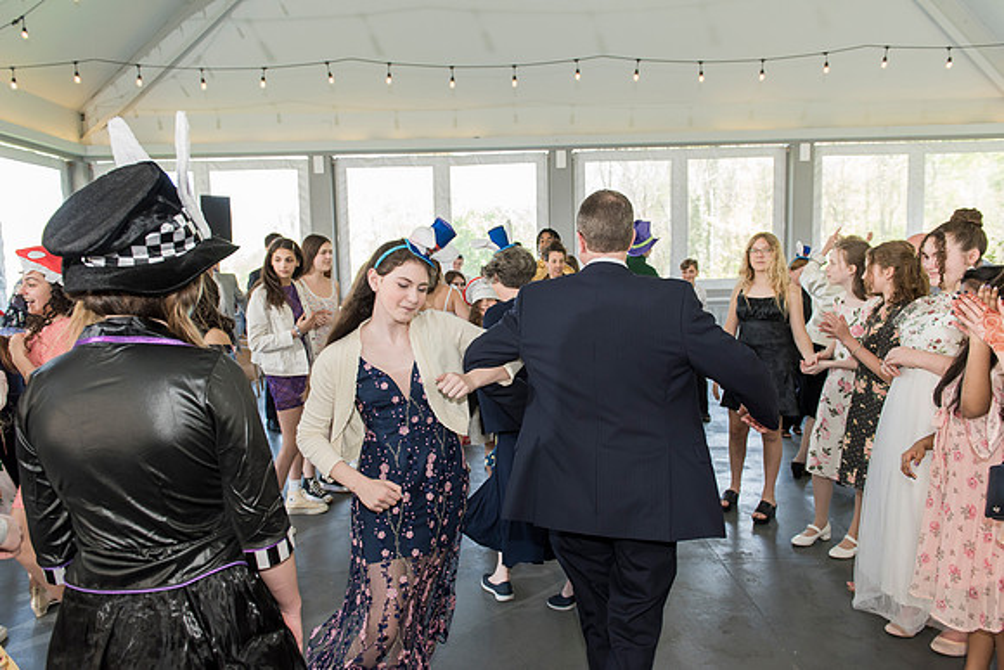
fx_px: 669
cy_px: 335
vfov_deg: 53.2
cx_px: 502
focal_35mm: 24
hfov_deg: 73.7
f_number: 4
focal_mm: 24
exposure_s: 1/160
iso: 640
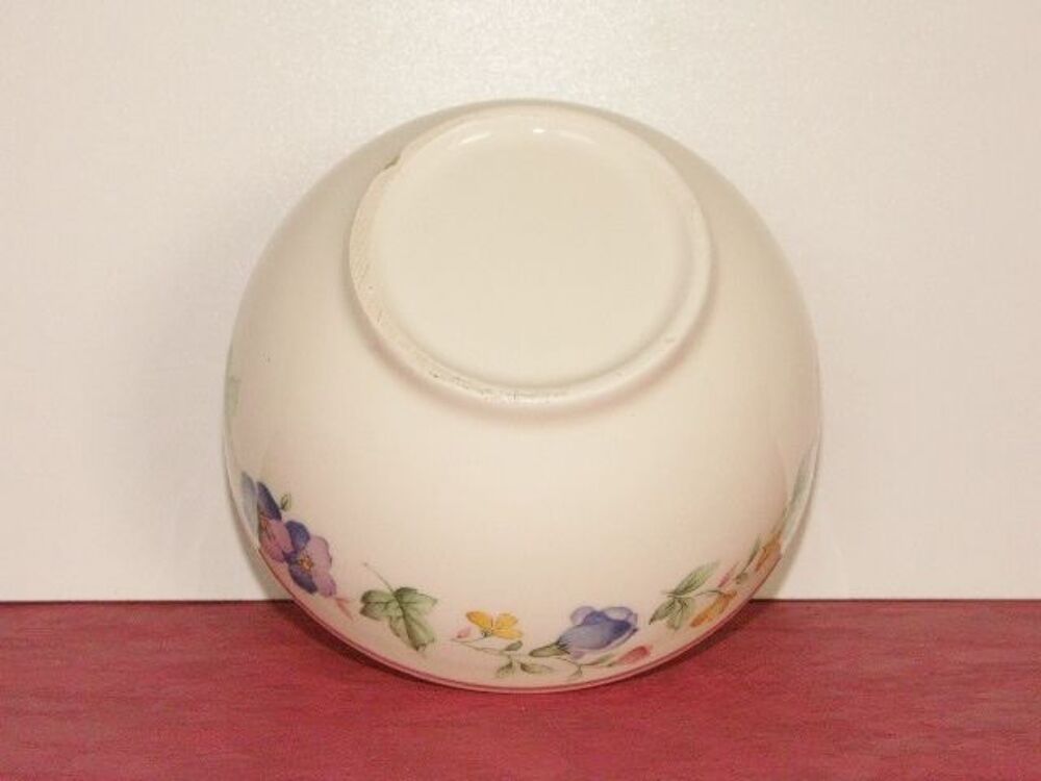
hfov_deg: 25.7
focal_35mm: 76
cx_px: 520
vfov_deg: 19.4
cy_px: 390
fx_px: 2286
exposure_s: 1/60
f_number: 5.6
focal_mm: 18.8
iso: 200
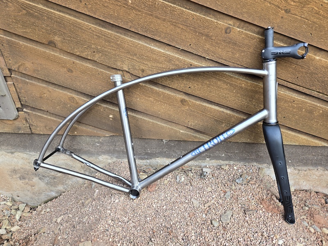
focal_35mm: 23
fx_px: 218
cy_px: 123
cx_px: 164
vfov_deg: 58.9
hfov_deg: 73.9
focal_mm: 5.4
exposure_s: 1/180
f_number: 1.8
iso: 64
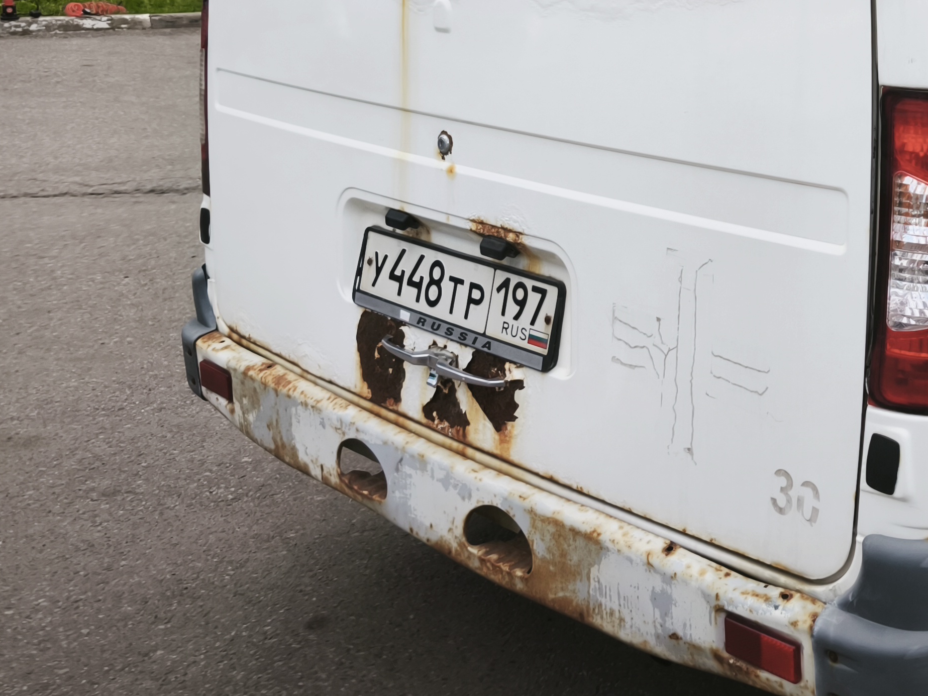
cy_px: 40
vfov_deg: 27.3
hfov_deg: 35.3
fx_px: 1367
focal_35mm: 51
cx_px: 839
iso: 80
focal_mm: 5.35
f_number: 1.7
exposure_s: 1/1037
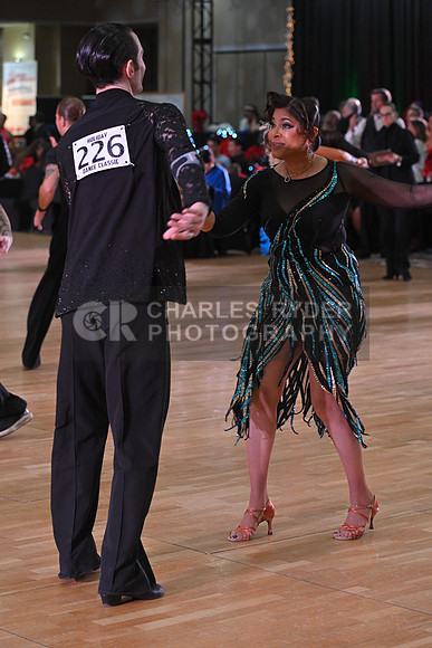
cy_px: 324
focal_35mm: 98
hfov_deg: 14.0
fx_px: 1763
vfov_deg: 20.8
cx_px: 216
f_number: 5
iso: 2000
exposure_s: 1/320
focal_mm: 98
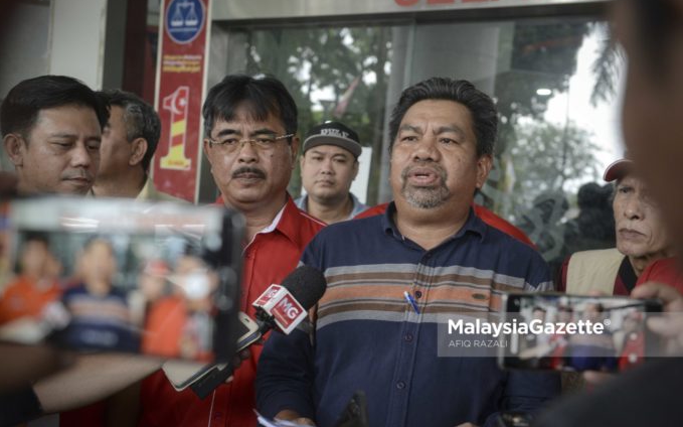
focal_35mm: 45
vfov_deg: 28.6
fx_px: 837
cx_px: 342
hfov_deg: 44.4
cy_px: 222
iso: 1000
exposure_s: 1/200
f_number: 4
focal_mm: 44
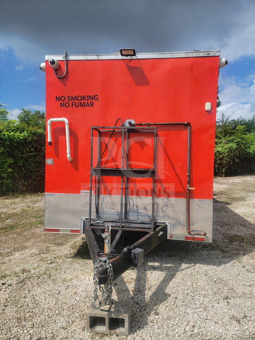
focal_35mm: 24
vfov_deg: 71.6
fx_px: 236
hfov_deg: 56.8
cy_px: 170
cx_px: 128
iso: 16
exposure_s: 1/1314
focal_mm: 6.7
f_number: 1.8
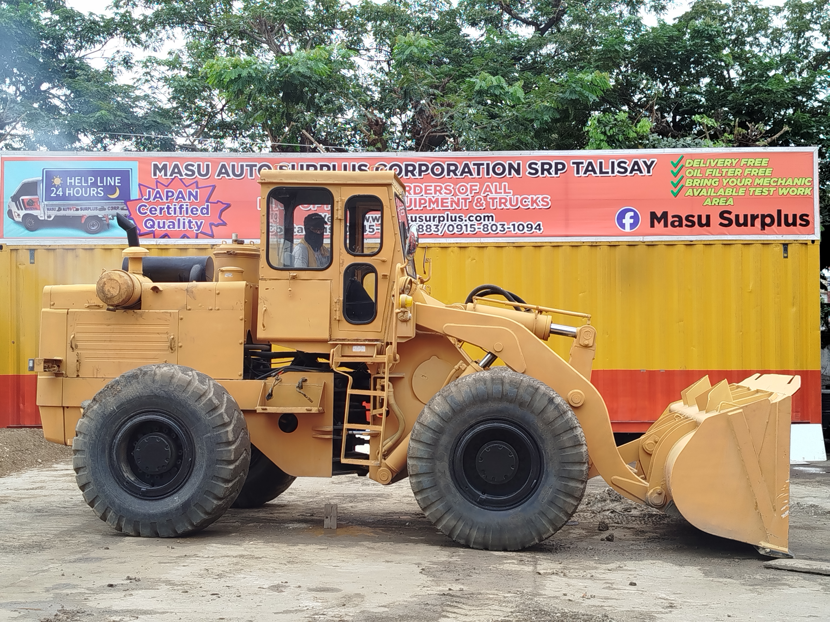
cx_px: 415
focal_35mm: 50
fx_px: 1199
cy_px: 311
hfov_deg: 38.2
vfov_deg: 29.1
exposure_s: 1/153
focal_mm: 5.31
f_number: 1.7
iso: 50
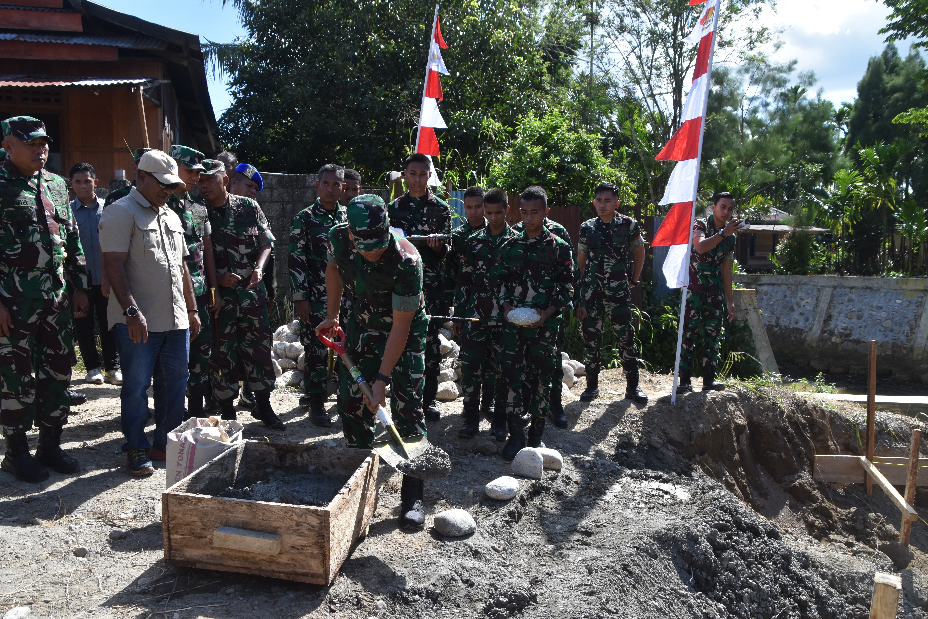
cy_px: 310
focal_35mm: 32
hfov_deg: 59.5
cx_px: 464
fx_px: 812
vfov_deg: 41.7
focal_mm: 21
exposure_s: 1/500
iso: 450
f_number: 8
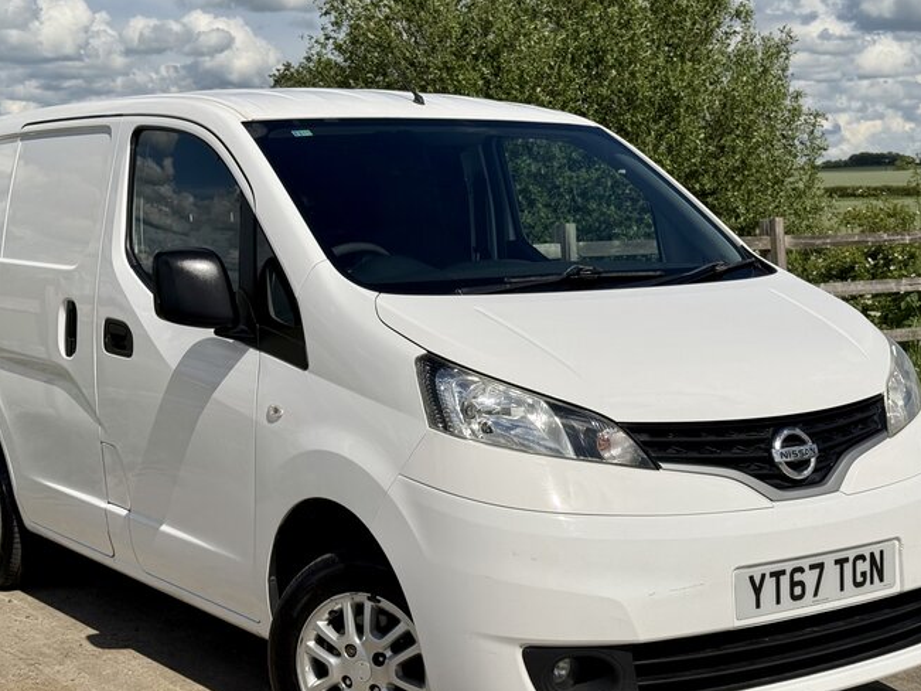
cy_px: 399
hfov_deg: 32.7
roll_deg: -0.6
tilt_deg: -6.5
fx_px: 1569
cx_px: 451
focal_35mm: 59
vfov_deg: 24.8
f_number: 1.78
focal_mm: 6.76
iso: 50
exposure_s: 1/11364
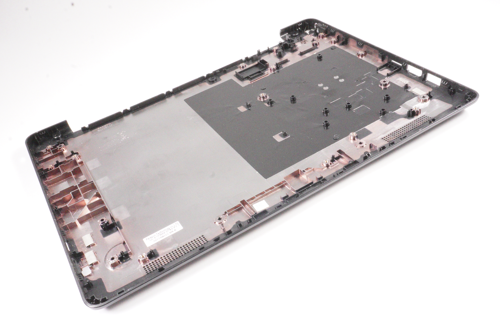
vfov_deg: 38.3
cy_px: 166
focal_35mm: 34
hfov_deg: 55.1
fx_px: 479
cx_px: 250
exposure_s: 1/200
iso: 12800
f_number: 22
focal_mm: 23
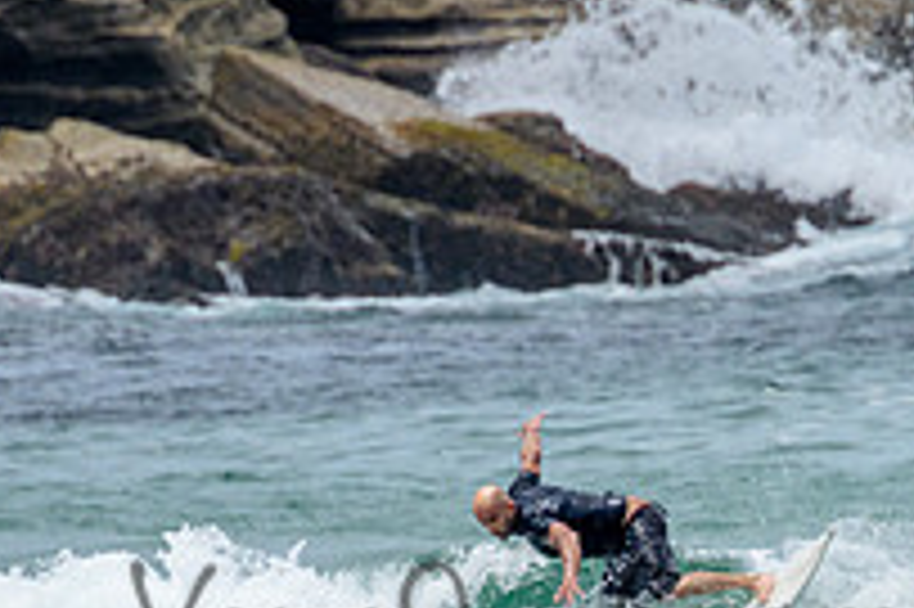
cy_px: 592
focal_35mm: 2288
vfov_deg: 0.6
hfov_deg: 0.9
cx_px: 594
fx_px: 58041
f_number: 11
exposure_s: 1/2000
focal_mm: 800
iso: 800
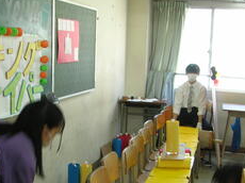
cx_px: 81
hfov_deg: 31.5
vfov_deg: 23.6
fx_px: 431
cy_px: 147
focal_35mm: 61
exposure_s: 1/18.8
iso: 50
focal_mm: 5.8
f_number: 2.8
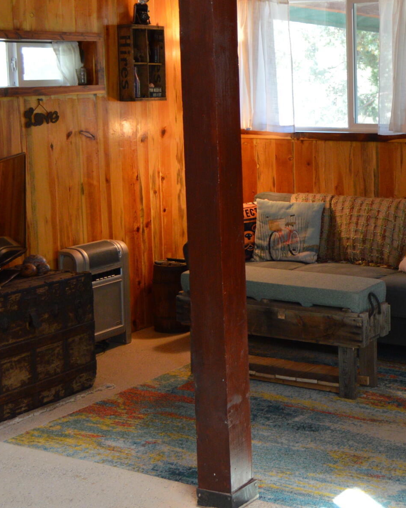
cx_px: 385
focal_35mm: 64
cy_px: 184
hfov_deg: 23.1
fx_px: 962
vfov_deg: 29.4
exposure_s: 1/60
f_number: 3.5
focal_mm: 18
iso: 500
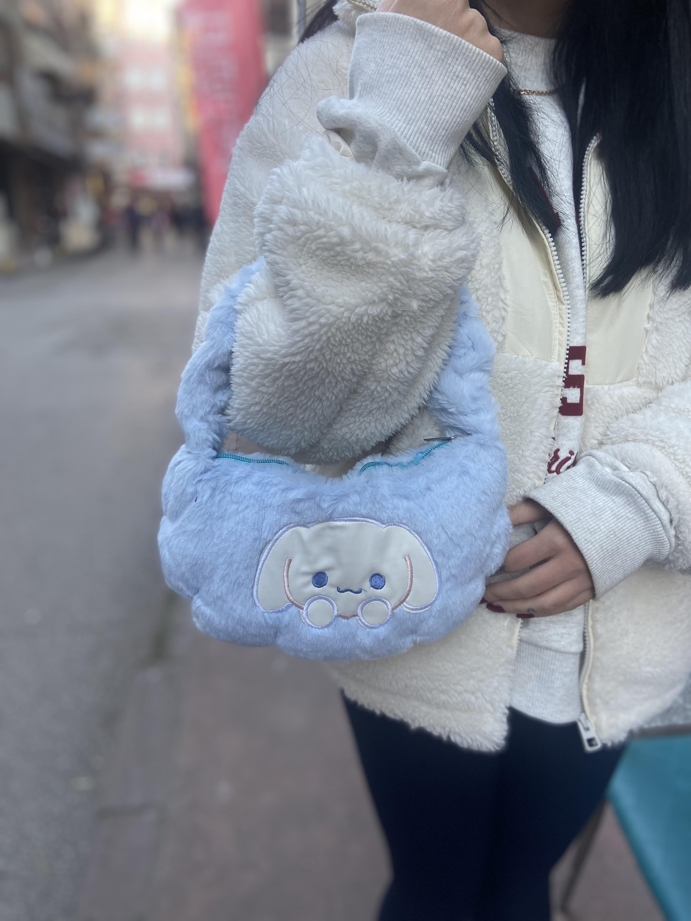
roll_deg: +1.0
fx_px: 692
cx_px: 346
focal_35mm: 26
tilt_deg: -17.5
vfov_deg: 67.3
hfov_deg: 53.1
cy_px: 460
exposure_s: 1/121
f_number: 1.8
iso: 64
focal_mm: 4.25
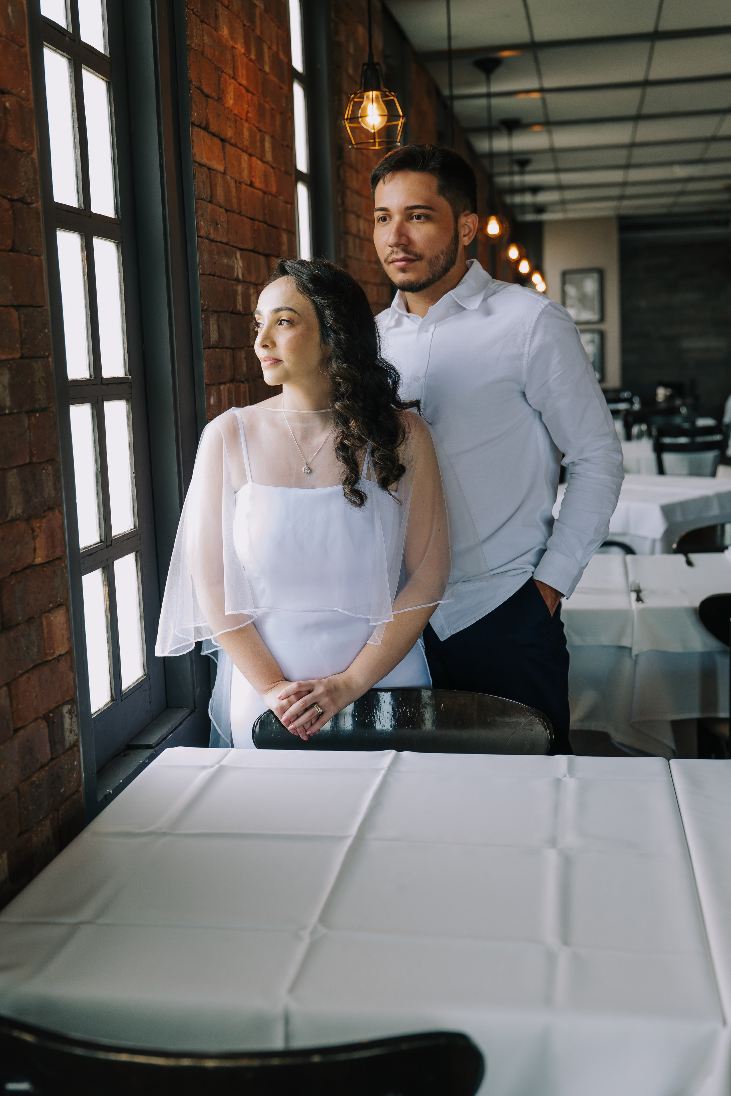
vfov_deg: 46.4
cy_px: 548
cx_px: 366
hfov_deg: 31.9
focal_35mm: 42
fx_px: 1279
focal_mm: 41
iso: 1250
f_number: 3.2
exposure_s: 1/200
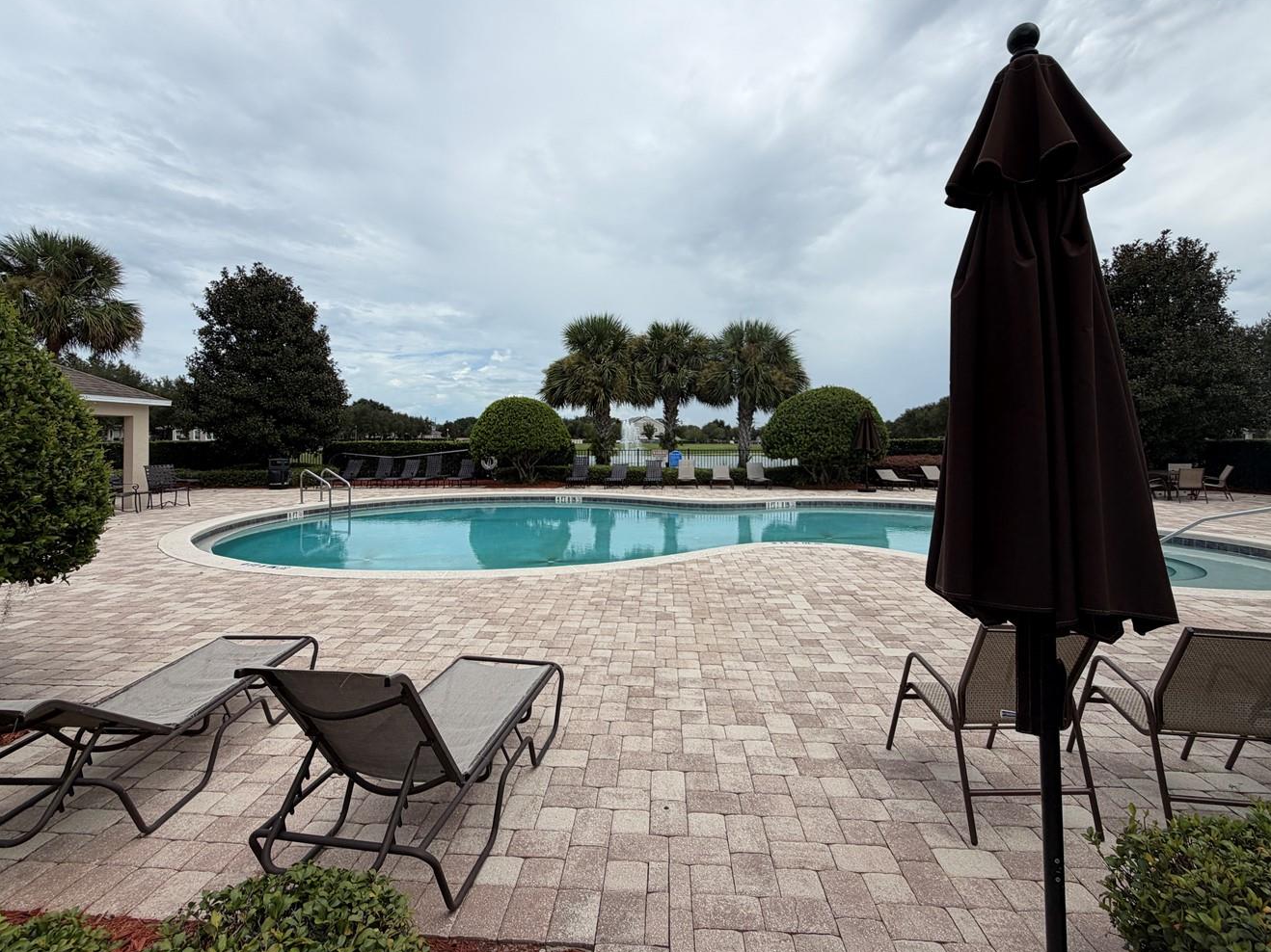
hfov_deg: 91.0
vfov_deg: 74.5
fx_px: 624
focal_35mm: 17
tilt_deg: -0.1
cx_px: 632
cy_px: 433
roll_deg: +0.8
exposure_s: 1/1285
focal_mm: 2.22
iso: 20
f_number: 2.2
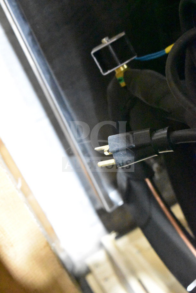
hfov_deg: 16.6
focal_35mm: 82
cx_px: 98
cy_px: 146
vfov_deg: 24.6
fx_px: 674
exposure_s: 1/40
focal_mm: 55
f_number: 5.6
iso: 25600
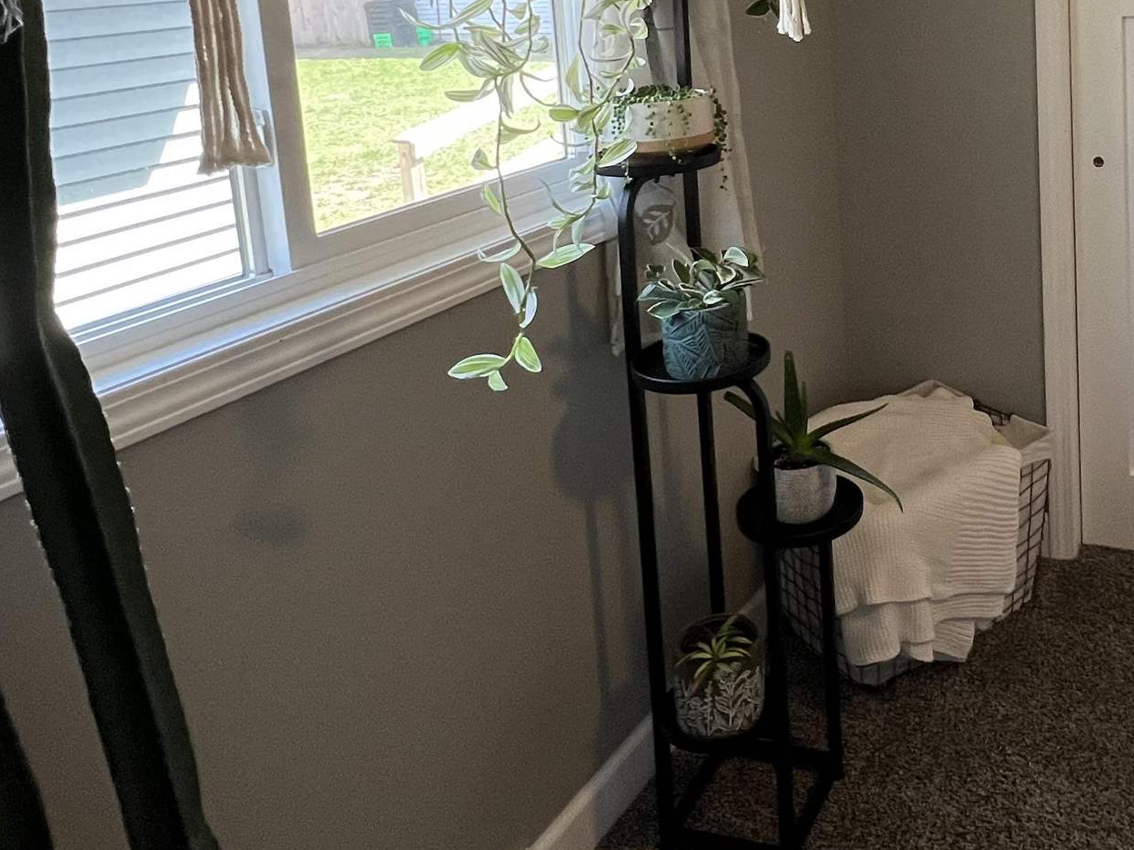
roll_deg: +2.1
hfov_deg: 52.0
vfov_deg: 40.9
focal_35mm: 32
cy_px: 90
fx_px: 1048
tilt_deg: -7.5
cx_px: 954
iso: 200
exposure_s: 1/120
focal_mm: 1.57
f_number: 1.8
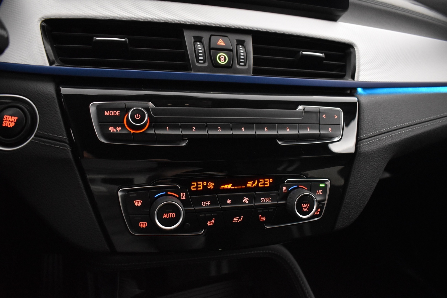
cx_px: 224
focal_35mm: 27
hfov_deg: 67.4
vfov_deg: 47.9
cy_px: 149
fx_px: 335
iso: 3200
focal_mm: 18
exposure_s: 1/30
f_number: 3.5
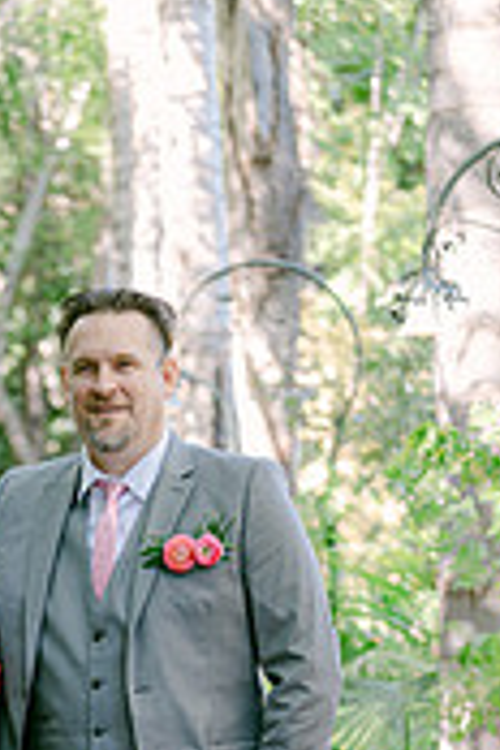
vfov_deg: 15.3
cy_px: 888
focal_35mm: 129
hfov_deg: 10.6
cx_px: 32
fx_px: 2687
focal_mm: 50
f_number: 2
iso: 140
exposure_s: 1/125
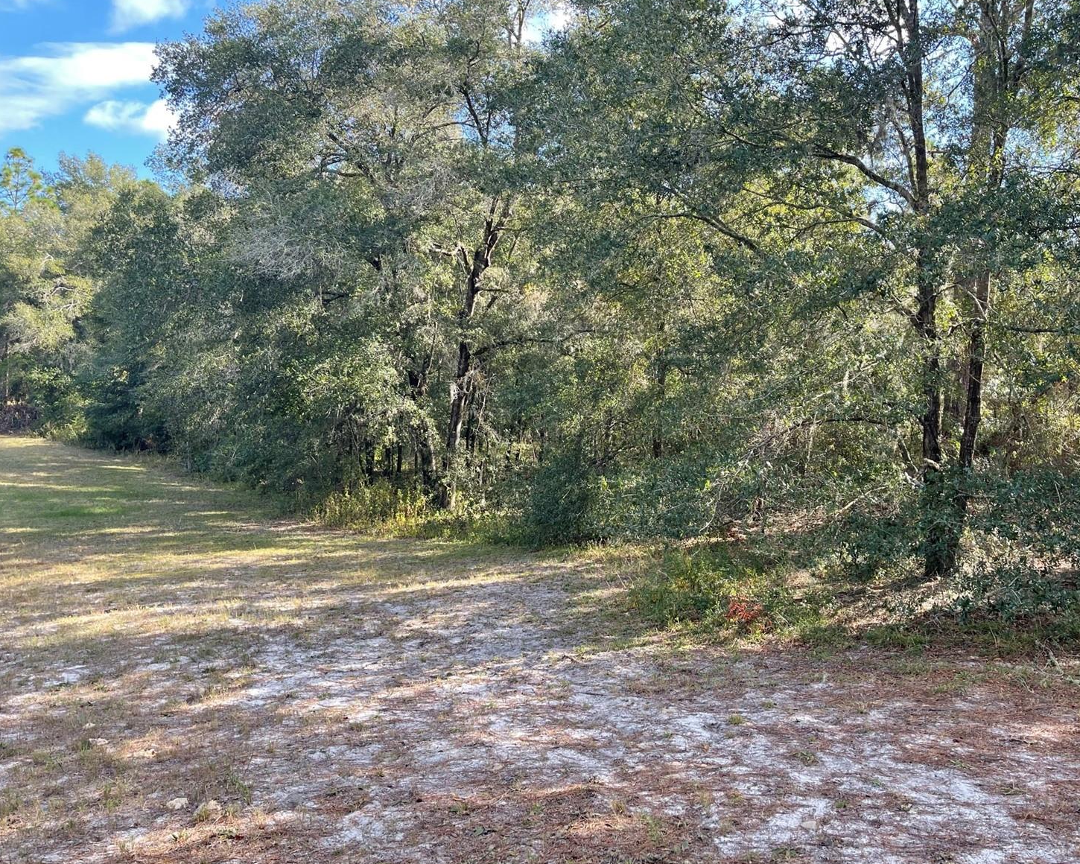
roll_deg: -3.8
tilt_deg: -1.0
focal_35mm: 28
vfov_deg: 51.5
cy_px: 425
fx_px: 895
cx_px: 557
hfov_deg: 62.2
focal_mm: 5.1
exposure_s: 1/314
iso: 32
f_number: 1.6
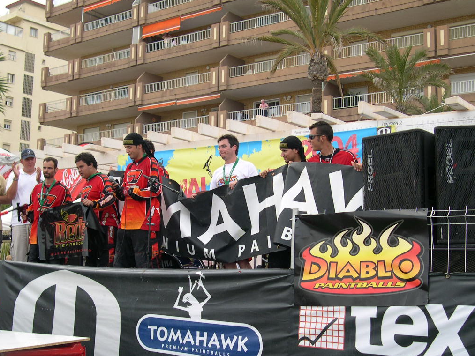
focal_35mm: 48
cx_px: 220
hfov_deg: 39.6
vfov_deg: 30.2
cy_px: 208
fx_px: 659
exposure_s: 1/189
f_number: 2.8
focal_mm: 8
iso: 100
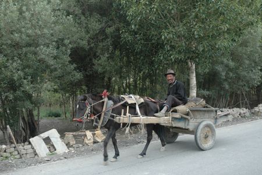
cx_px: 131
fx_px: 295
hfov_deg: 47.9
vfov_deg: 33.0
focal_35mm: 40
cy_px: 88
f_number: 5.6
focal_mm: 27
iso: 400
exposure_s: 1/125
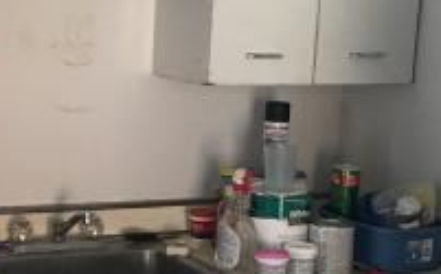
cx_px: 44
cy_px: 171
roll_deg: -2.9
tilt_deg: -8.3
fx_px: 1176
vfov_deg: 13.3
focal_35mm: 98
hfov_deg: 20.8
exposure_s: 1/33
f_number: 2.2
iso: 50
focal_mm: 4.15
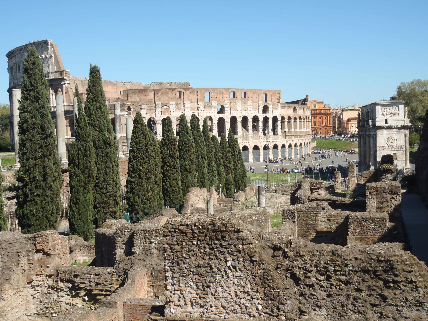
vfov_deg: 34.3
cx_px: 214
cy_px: 160
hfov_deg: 44.8
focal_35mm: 42
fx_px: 519
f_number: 5
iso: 64
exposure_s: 1/250
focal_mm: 7.57
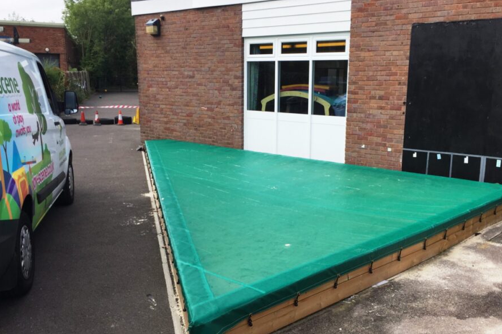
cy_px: 180
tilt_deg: -11.8
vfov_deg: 37.8
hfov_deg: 54.4
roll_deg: -0.4
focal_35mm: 35
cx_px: 262
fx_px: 488
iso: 32
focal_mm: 4.15
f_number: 2.2
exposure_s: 1/1099
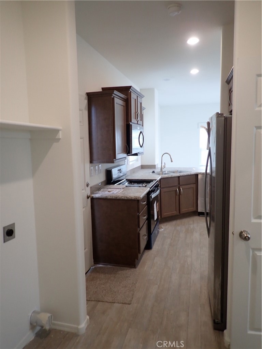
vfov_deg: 69.4
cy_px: 174
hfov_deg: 54.9
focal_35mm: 25
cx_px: 131
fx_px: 252
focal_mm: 4.5
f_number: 2
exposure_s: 1/40
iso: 200
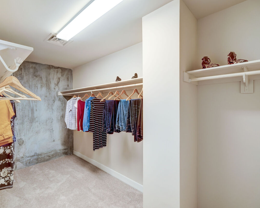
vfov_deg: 77.0
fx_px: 131
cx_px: 108
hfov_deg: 88.8
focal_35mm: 17
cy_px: 104
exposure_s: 1/10
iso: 160
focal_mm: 10
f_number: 4
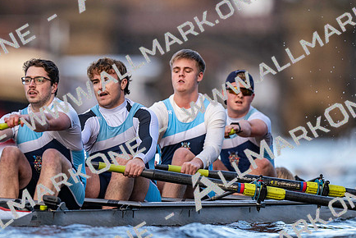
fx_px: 7926
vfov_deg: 1.7
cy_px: 133
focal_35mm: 801
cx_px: 121
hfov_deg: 2.6
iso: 1400
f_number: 4
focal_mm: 600
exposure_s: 1/2500
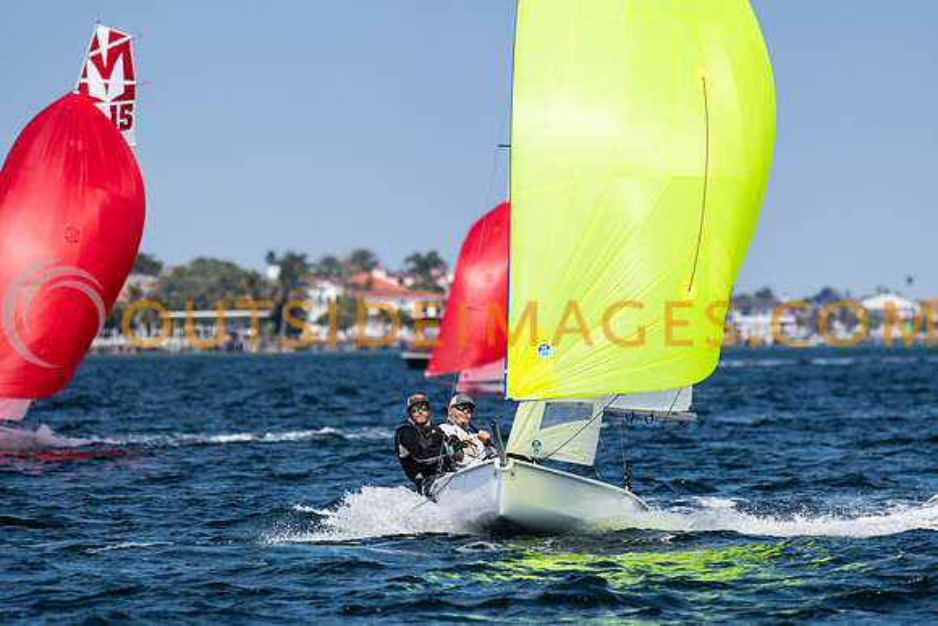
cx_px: 541
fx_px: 13792
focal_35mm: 529
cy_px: 361
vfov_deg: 2.6
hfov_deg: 3.9
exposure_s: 1/5000
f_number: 5
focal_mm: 300
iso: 400
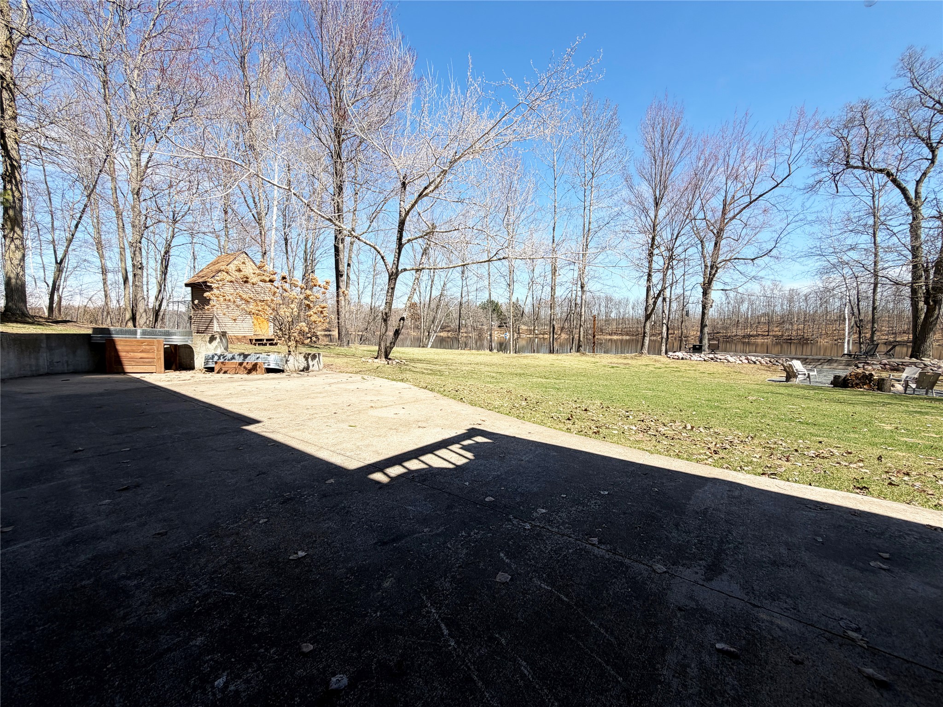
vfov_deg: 85.7
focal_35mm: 14
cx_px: 472
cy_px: 354
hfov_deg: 102.1
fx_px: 381
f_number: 2.2
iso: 32
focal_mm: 2.22
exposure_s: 1/770
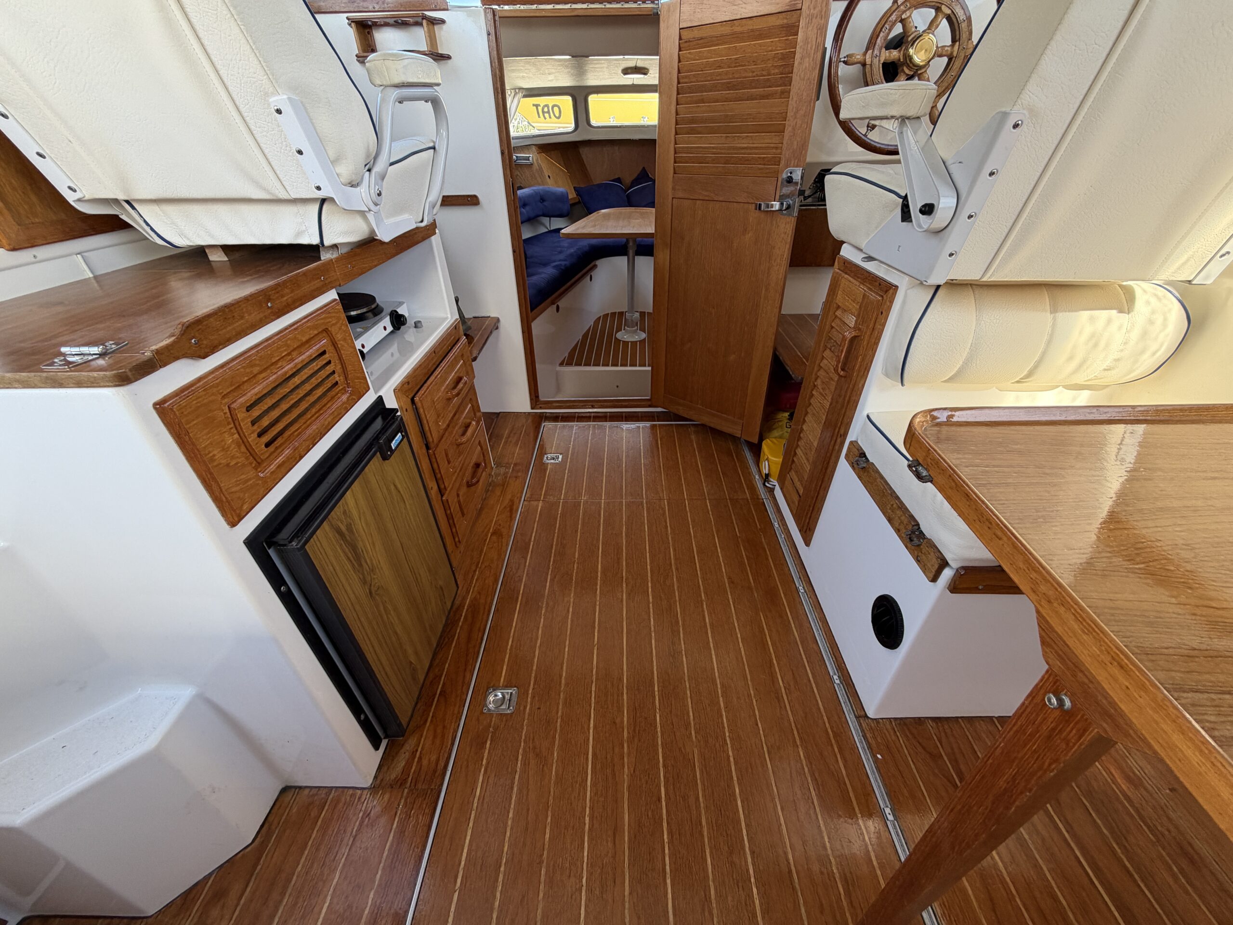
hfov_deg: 102.1
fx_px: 499
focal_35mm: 14
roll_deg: +0.3
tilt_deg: -36.3
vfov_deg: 85.7
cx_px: 616
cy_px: 462
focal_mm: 2.22
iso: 64
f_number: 2.2
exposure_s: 1/121
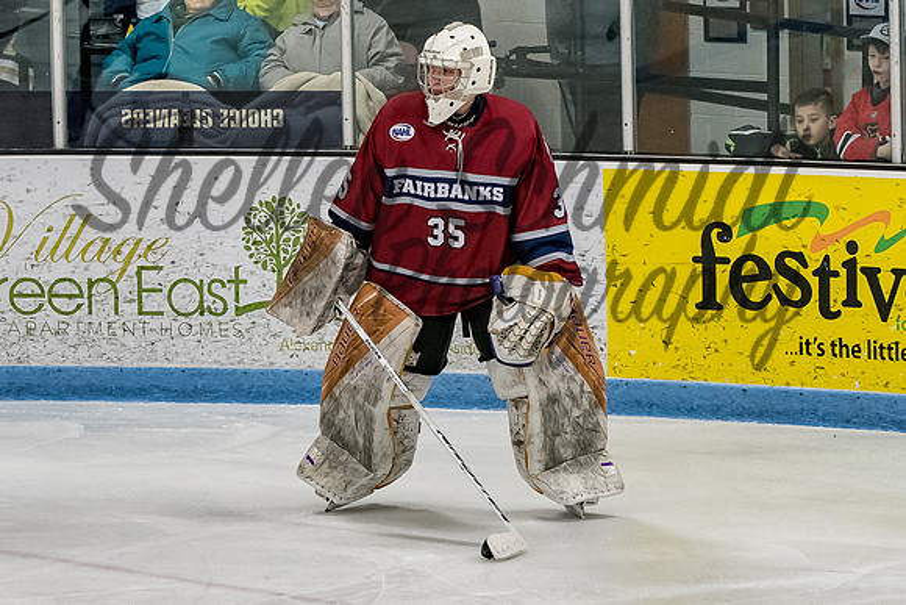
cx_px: 417
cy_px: 323
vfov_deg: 5.1
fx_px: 6797
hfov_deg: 7.6
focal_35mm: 270
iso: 2800
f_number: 4
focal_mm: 105
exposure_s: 1/800
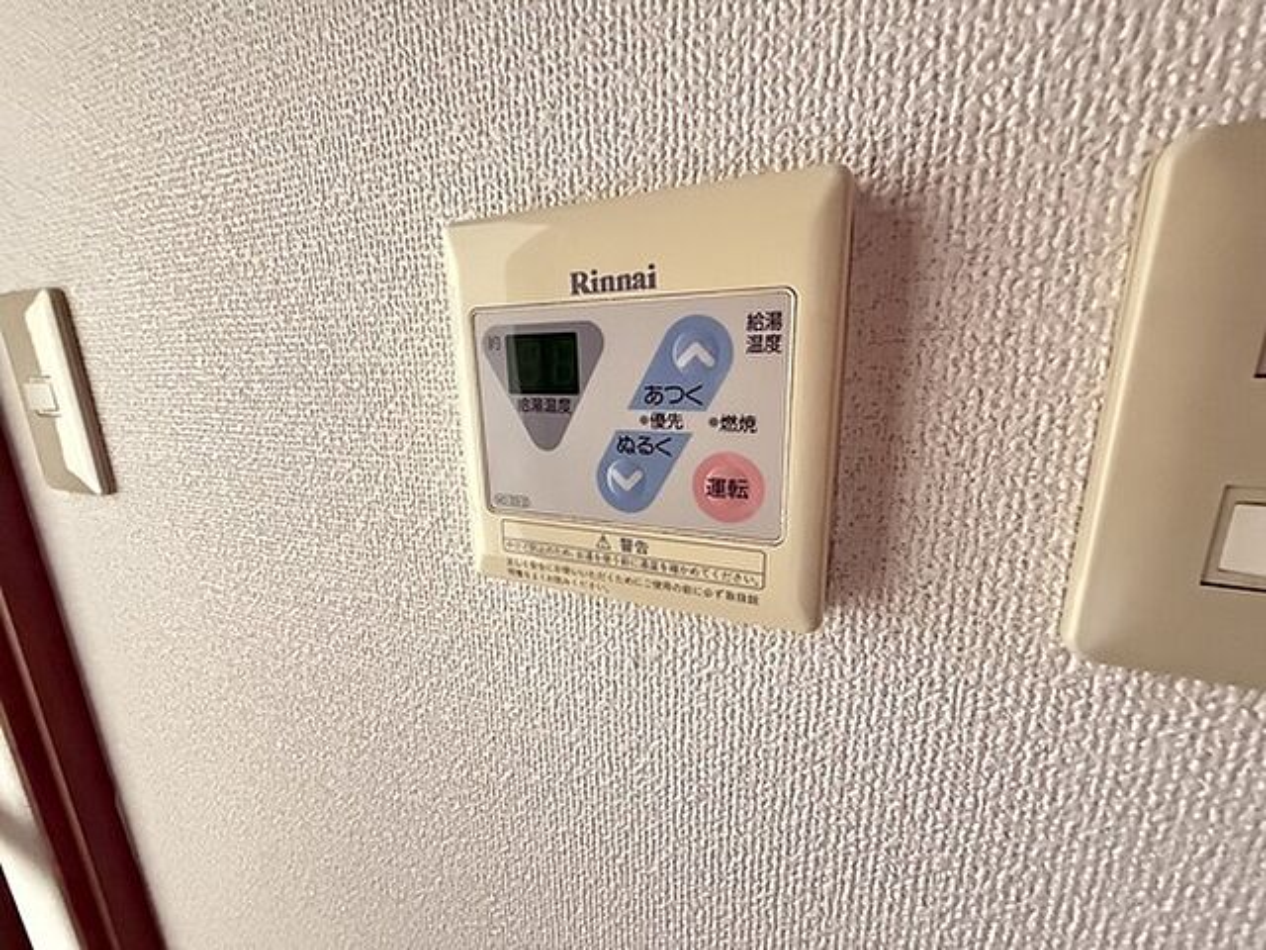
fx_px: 512
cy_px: 475
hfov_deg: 102.1
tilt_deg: -13.1
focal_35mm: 14
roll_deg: +1.3
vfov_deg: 85.7
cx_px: 633
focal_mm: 2.22
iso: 1250
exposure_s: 1/41
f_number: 2.2
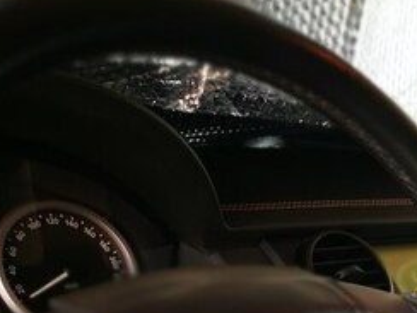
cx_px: 537
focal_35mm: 73
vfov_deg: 18.7
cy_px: 405
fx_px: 879
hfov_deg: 23.6
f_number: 4
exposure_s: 1/50
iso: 80
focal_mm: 4.5
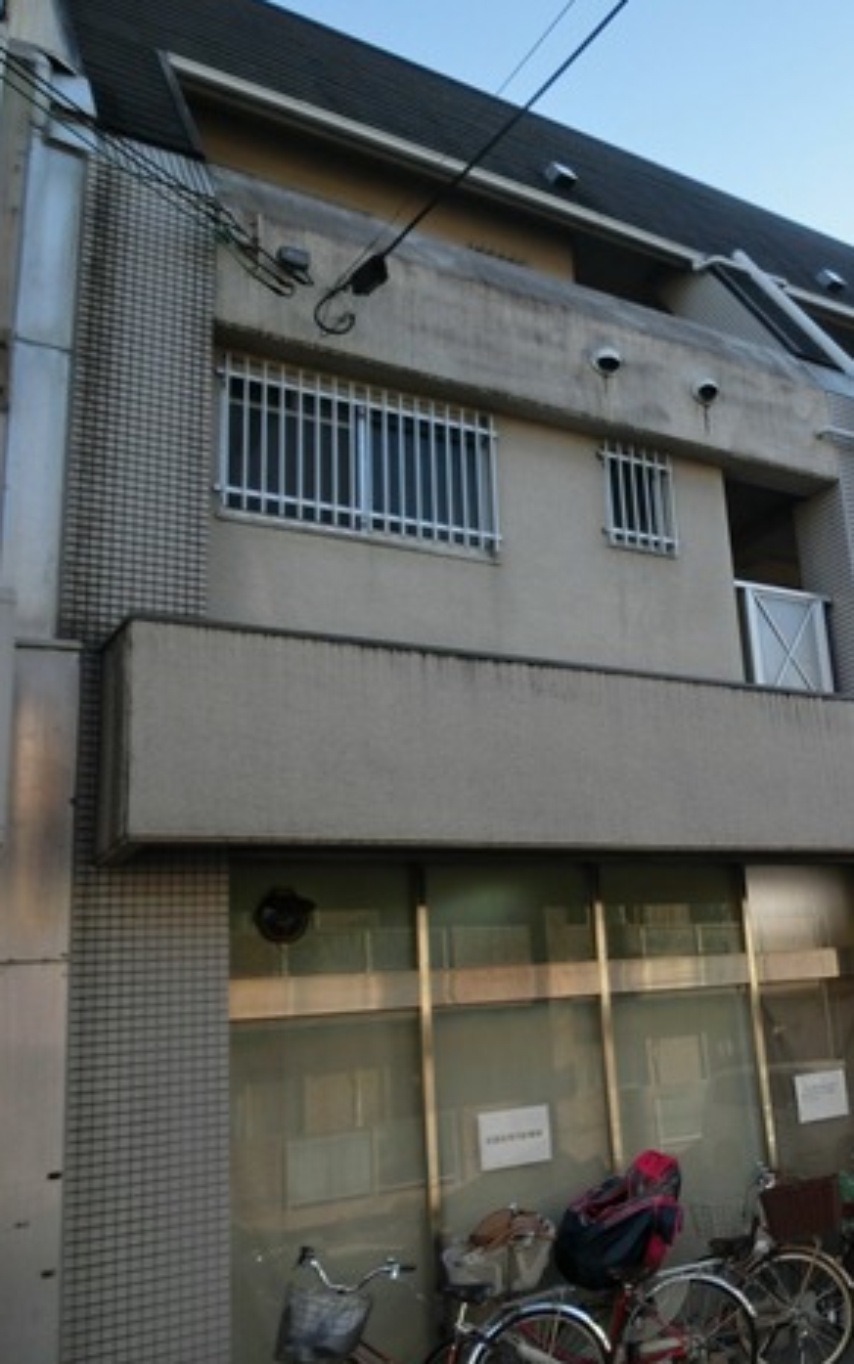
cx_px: 886
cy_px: 681
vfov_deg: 55.3
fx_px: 1302
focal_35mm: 35
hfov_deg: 32.8
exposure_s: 1/400
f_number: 3
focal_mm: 4.24
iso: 80
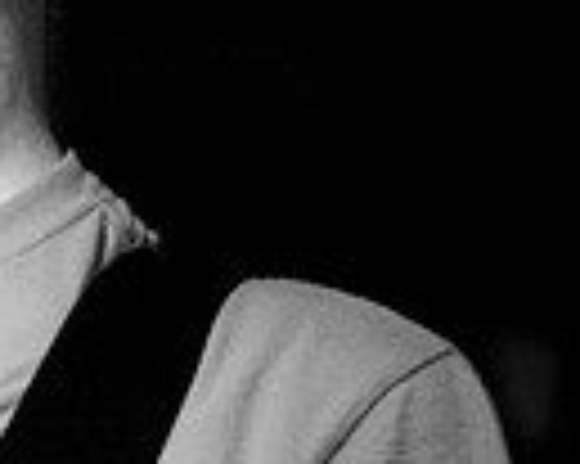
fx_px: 5420
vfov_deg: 4.9
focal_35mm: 316
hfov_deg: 6.0
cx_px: -571
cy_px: 110
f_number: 1.8
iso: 1000
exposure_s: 1/50
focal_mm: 50
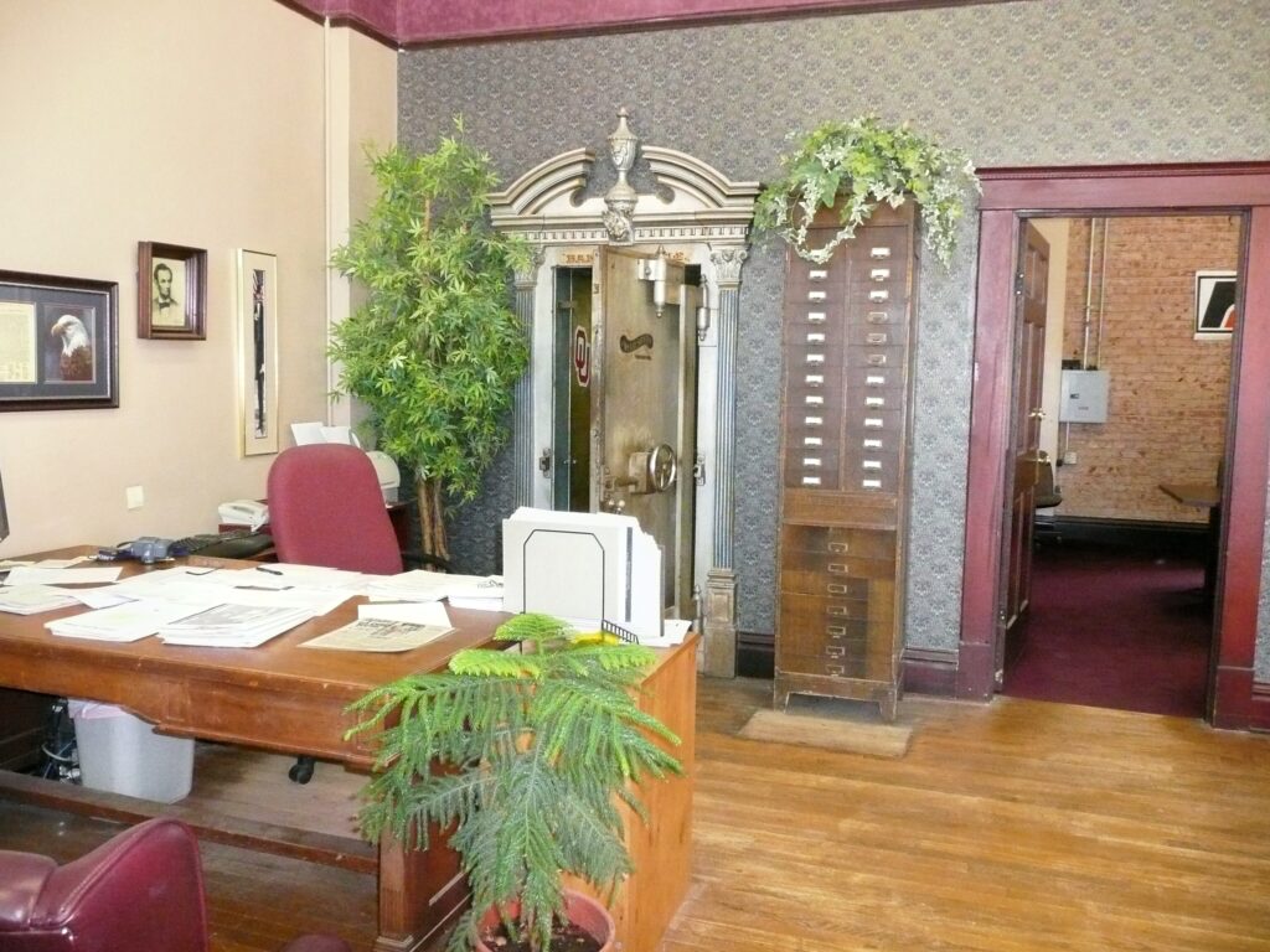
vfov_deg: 49.7
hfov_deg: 63.4
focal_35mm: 28
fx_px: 1027
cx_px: 635
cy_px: 476
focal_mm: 4.6
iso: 640
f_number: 3.3
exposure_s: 1/30
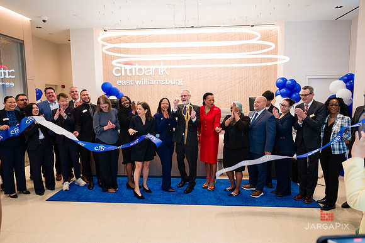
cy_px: 122
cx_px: 182
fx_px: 246
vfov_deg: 52.6
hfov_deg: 73.1
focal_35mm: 24
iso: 800
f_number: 4
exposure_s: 1/200
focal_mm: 24
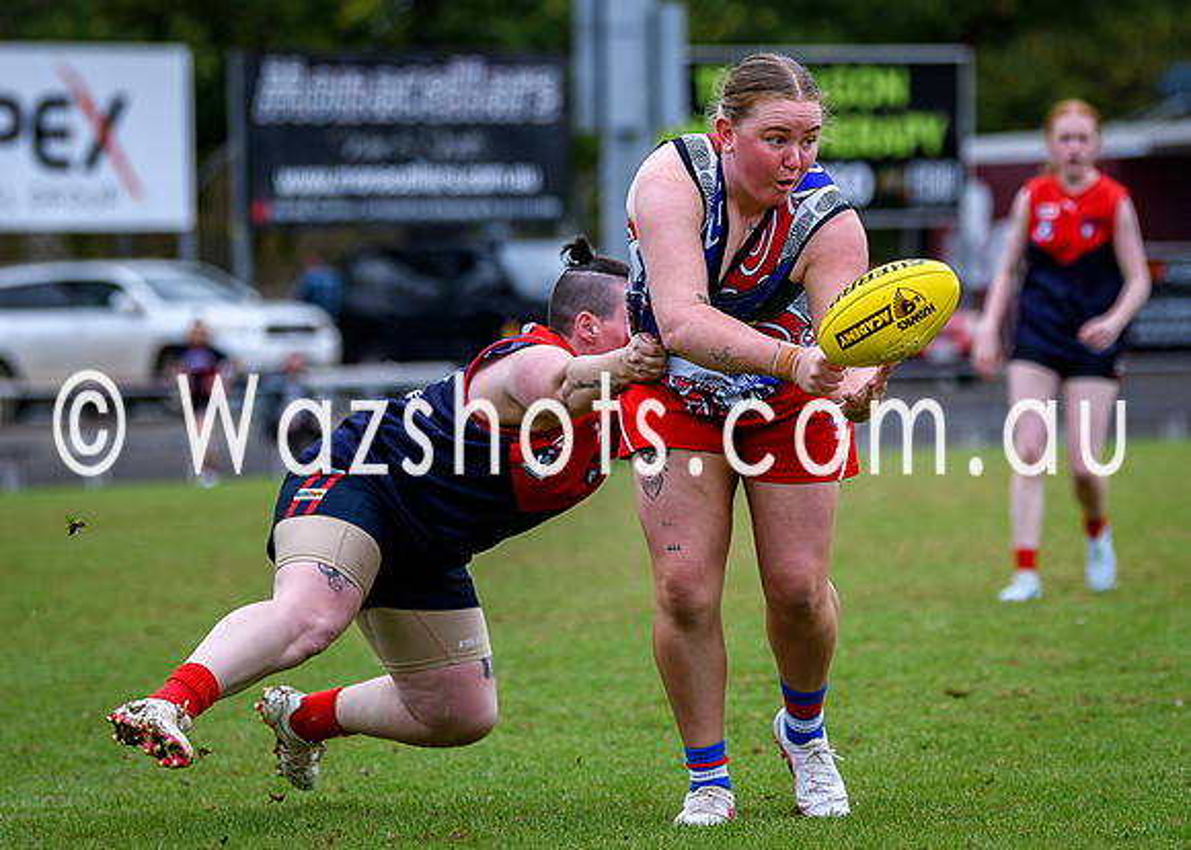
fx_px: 11370
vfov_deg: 4.3
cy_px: 328
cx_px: 906
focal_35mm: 336
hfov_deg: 6.0
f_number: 2.8
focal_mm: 130
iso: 320
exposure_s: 1/1600
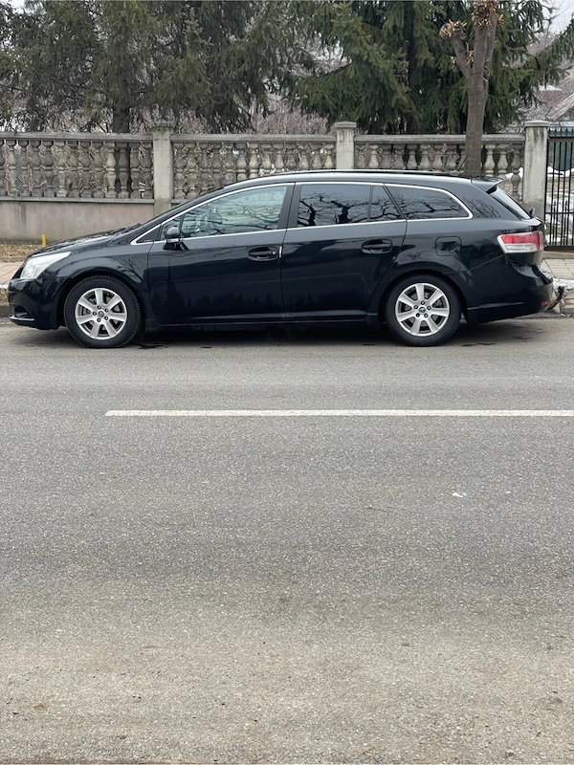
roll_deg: -0.1
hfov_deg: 22.9
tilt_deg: -11.5
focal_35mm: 64
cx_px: 287
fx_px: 1415
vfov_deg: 30.3
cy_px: 382
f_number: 2.2
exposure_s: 1/177
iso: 20
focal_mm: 7.5
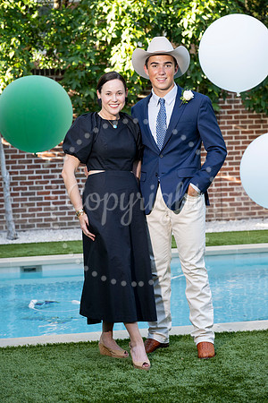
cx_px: 134
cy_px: 202
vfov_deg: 21.7
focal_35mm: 94
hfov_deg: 14.6
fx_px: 1050
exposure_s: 1/200
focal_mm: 94
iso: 400
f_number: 5
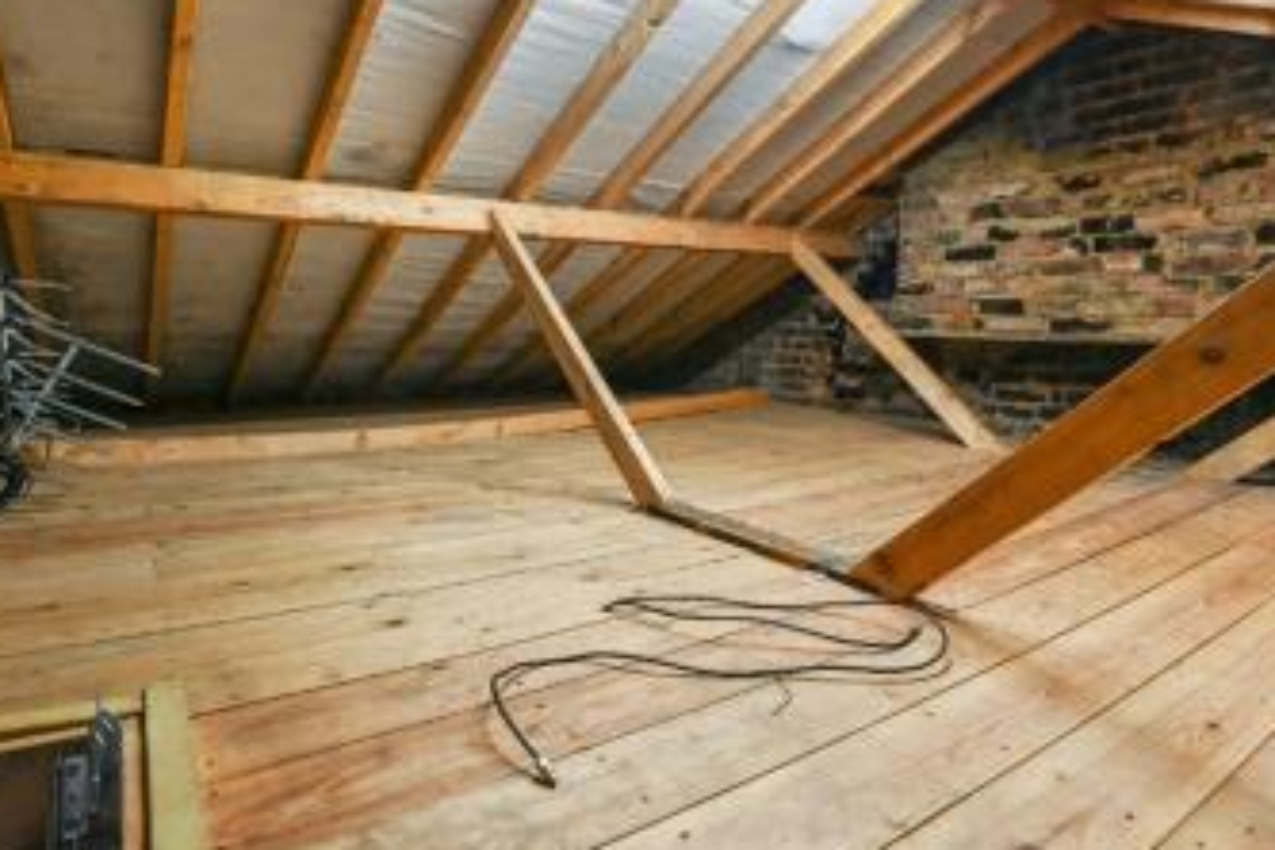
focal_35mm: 21
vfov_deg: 59.4
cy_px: 316
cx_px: 578
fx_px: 734
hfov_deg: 81.8
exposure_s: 1/8
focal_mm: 14.5
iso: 500
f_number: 8
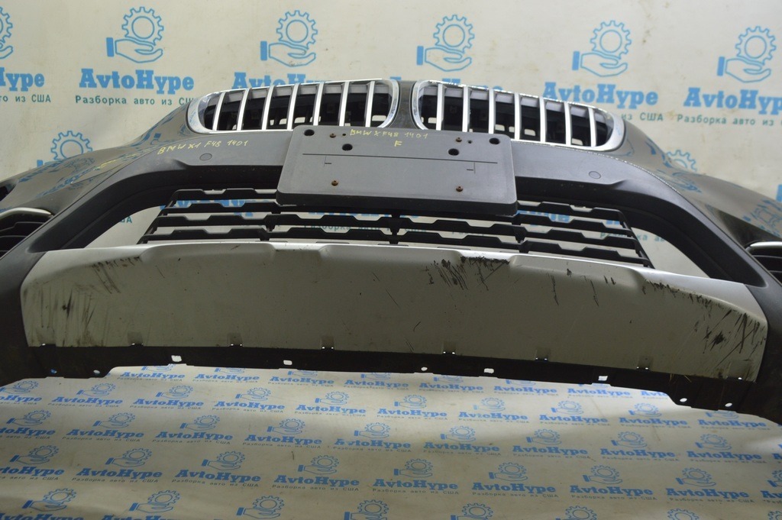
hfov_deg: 55.1
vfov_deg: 38.3
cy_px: 260
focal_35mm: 34
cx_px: 391
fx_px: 749
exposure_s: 1/20
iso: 400
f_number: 5.6
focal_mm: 23
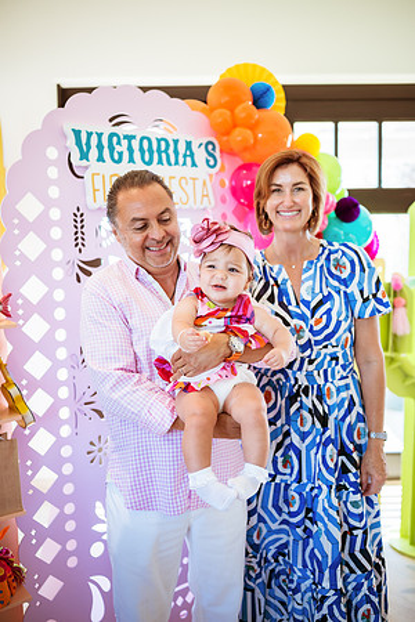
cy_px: 311
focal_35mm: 35
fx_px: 605
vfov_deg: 54.4
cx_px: 208
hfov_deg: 37.9
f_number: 2
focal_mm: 35
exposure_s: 1/320
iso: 500
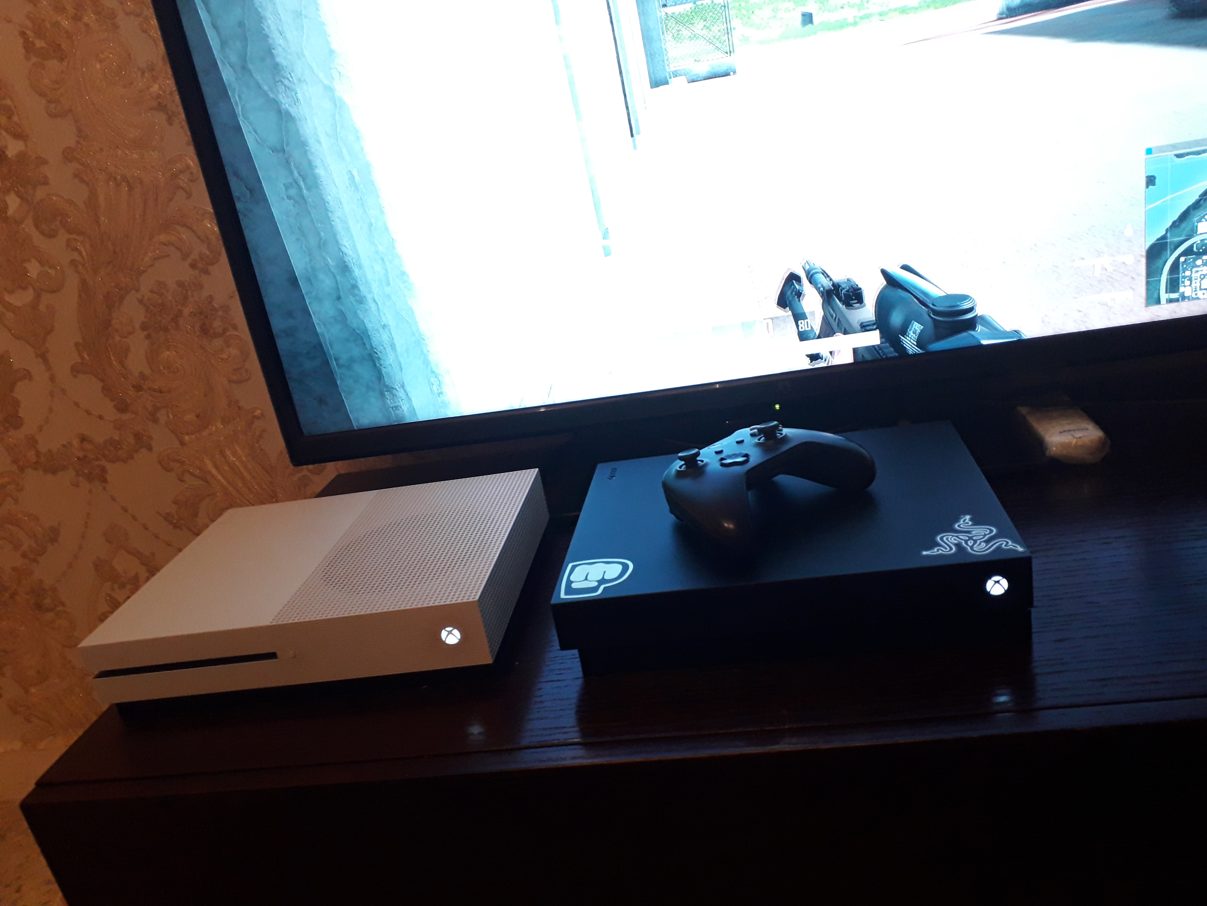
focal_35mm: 27
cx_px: 604
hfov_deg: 65.3
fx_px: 941
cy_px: 453
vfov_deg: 51.4
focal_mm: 3.6
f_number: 1.9
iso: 200
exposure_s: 1/20
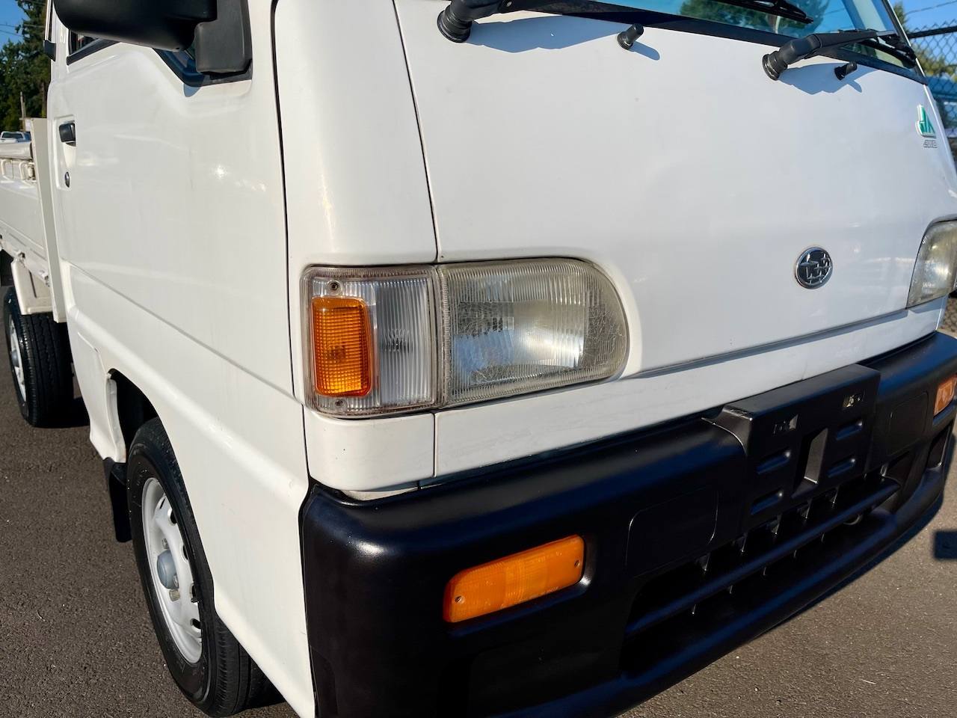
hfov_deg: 69.4
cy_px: 359
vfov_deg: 54.9
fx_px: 691
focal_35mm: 25
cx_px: 478
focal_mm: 5.1
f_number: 1.6
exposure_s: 1/7407
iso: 32
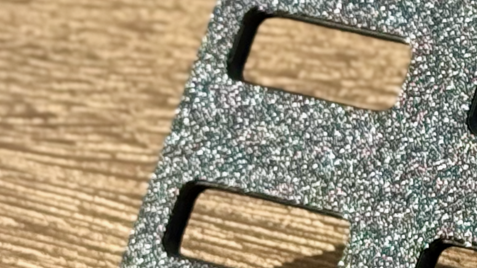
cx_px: 914
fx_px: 3440
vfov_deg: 4.5
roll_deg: +3.7
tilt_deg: -30.7
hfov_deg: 7.6
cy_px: -68
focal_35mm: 272
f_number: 1.78
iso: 64
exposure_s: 1/522
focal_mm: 6.76
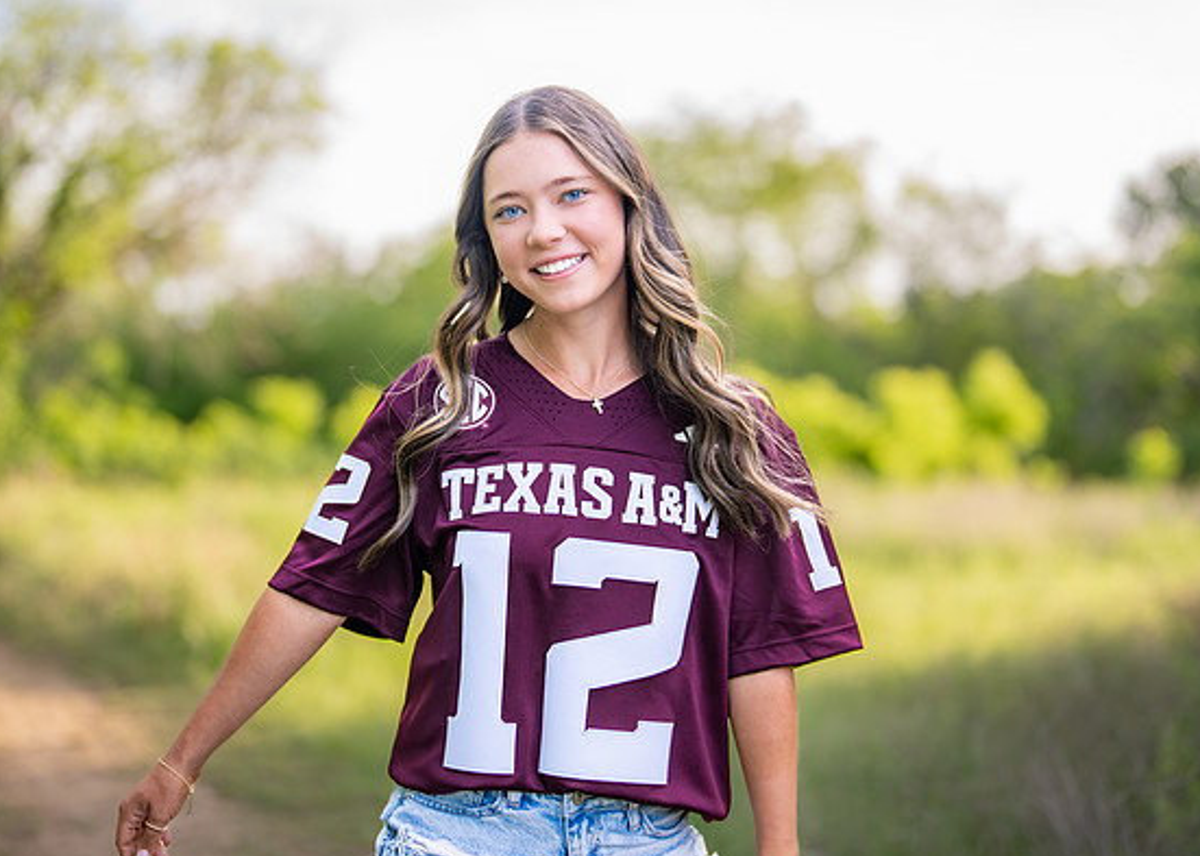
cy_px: 365
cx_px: 625
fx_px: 2180
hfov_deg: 30.8
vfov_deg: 22.2
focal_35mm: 64
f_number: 1.2
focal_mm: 50
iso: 200
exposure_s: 1/1250
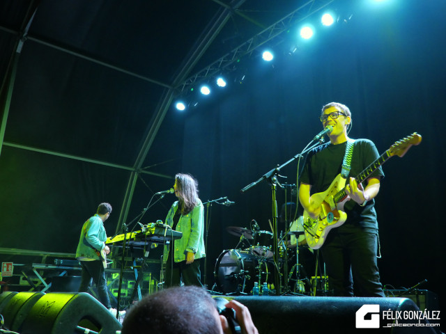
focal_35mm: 30
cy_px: 167
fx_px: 387
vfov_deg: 46.8
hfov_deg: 60.0
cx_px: 223
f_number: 3.7
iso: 3200
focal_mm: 15
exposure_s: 1/40
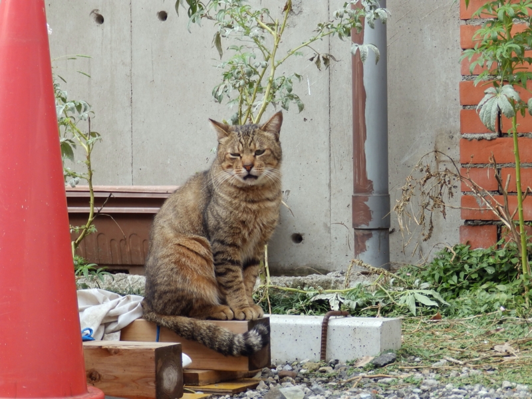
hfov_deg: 17.1
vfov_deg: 12.9
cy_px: 200
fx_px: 1767
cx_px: 266
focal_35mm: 115
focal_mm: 20.6
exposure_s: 1/60
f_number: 4.8
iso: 80
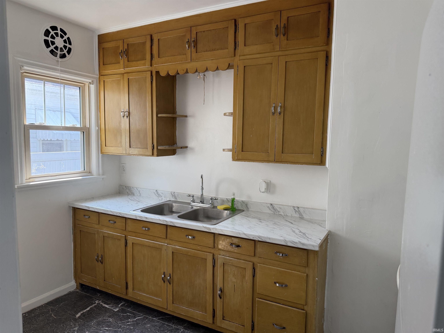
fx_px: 308
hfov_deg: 71.6
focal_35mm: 24
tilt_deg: -5.8
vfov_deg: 56.8
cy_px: 166
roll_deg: -1.7
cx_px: 222
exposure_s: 1/214
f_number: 1.78
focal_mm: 6.76
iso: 125
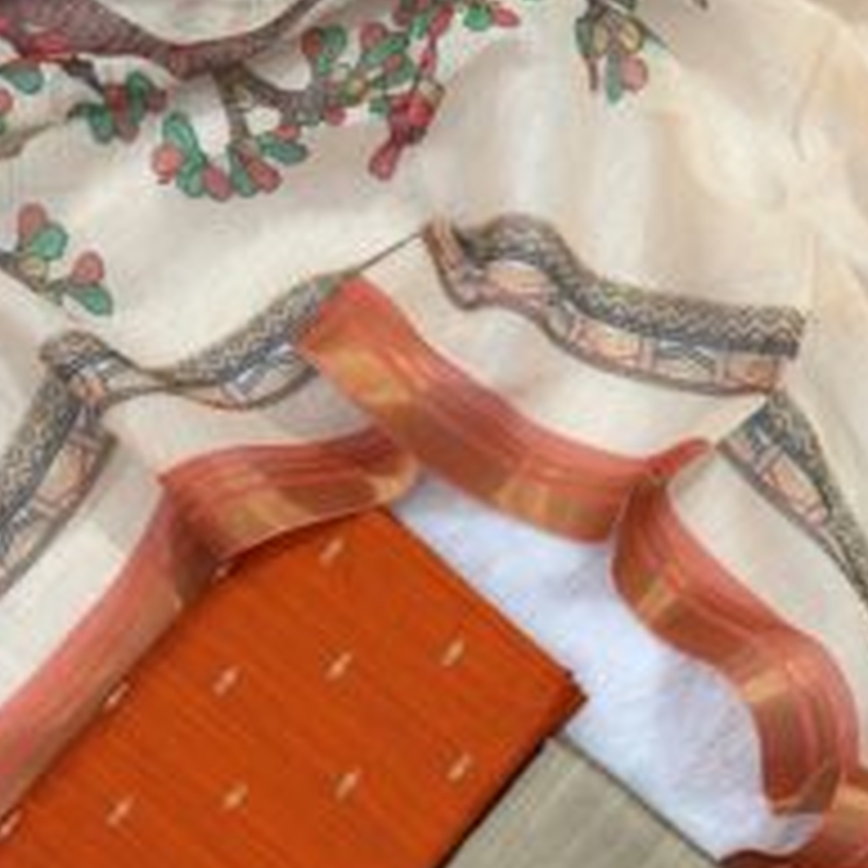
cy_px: 821
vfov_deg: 30.9
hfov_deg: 32.8
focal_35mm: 52
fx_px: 1475
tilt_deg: -87.1
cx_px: 479
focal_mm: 5.96
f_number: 1.6
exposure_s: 1/50
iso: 100
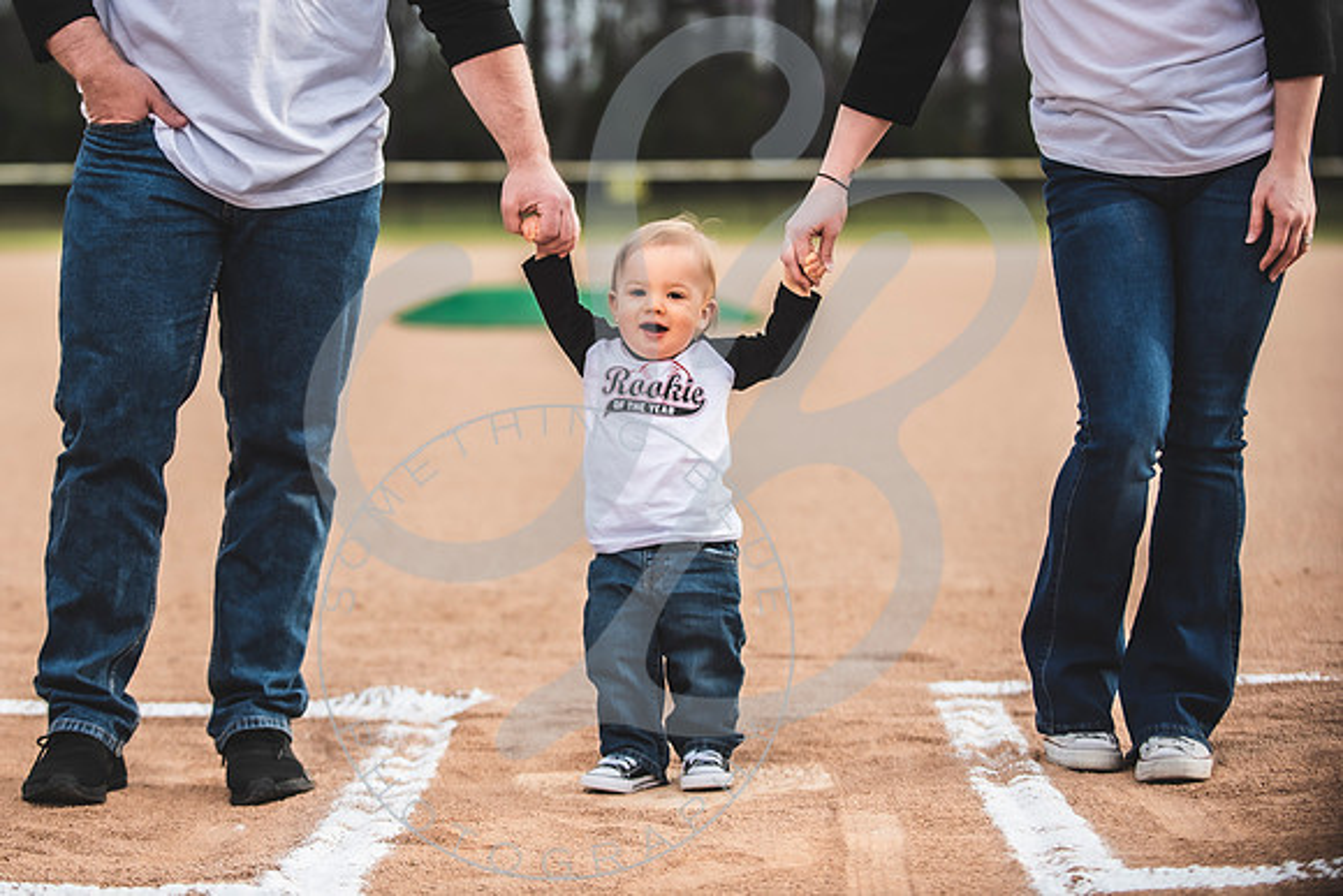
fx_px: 3853
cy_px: 382
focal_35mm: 103
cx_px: 573
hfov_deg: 19.8
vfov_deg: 13.3
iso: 100
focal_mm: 90
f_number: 2.8
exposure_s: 1/400
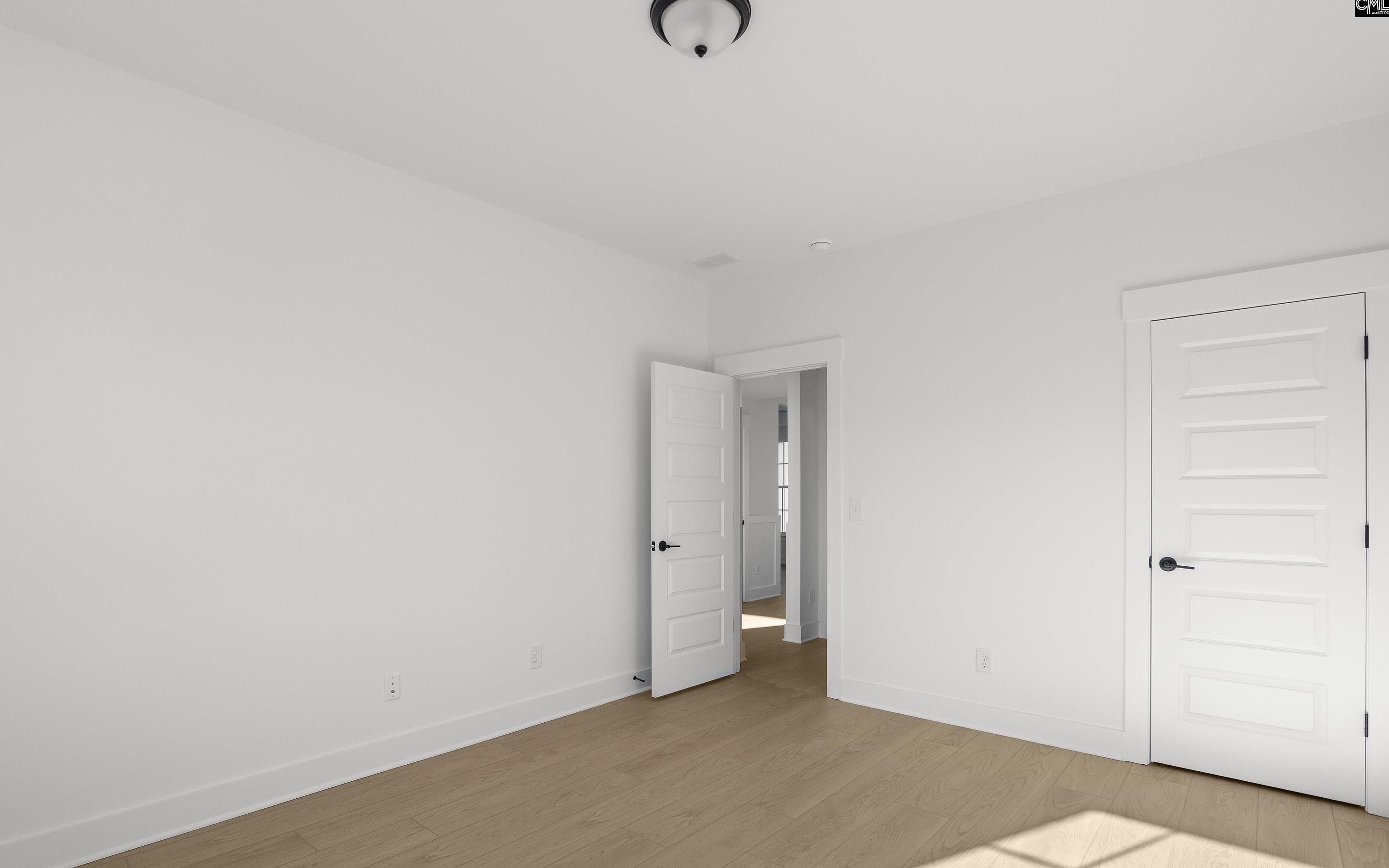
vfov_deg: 67.8
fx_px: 644
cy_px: 475
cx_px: 676
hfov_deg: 94.3
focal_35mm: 17
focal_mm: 16
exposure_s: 1/200
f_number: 8
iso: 800
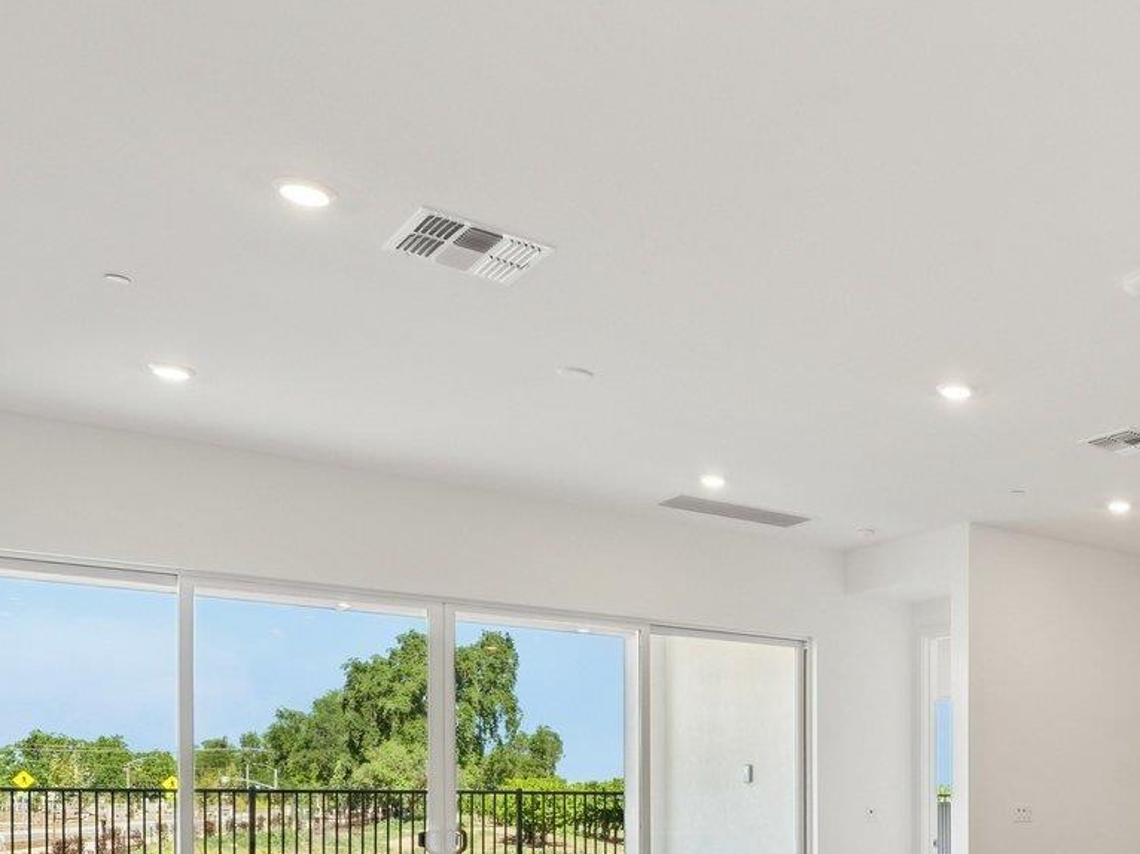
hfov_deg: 43.9
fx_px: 1185
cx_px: 1139
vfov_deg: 36.7
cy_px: 797
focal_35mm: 36
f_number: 9
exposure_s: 1/80
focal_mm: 14
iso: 640
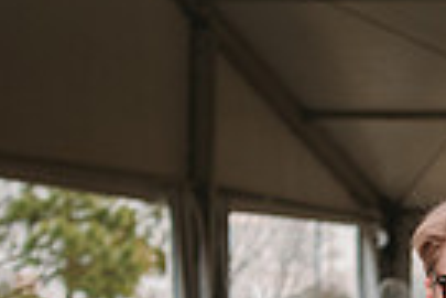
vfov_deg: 5.9
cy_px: 593
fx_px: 2800
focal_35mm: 226
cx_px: 790
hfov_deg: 8.8
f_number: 3.5
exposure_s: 1/640
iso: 100
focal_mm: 50
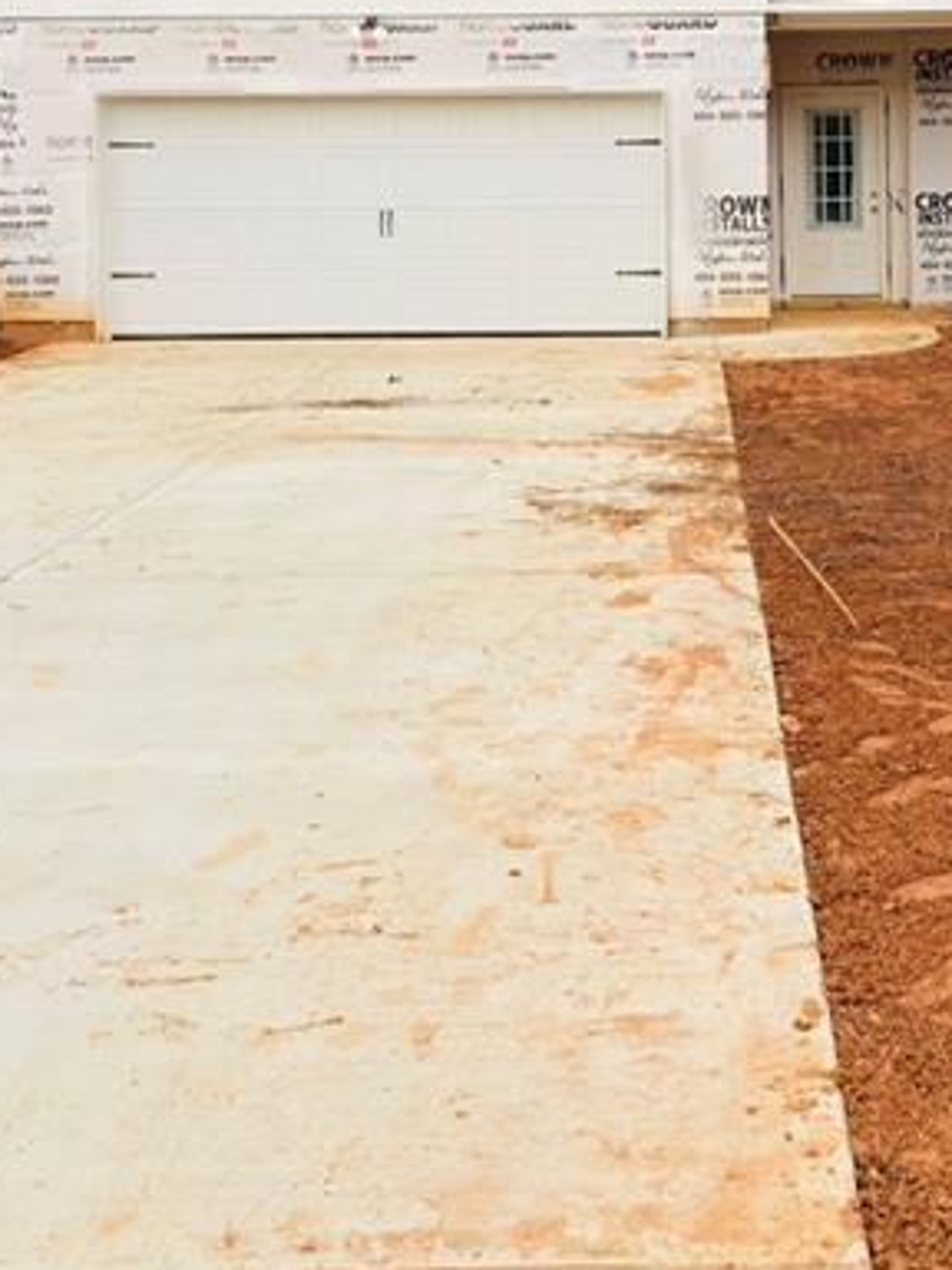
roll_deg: +0.3
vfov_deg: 35.4
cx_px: 668
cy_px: 215
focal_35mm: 52
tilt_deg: +0.1
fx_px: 1907
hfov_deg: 27.8
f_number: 1.8
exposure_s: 1/711
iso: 32
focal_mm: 4.25
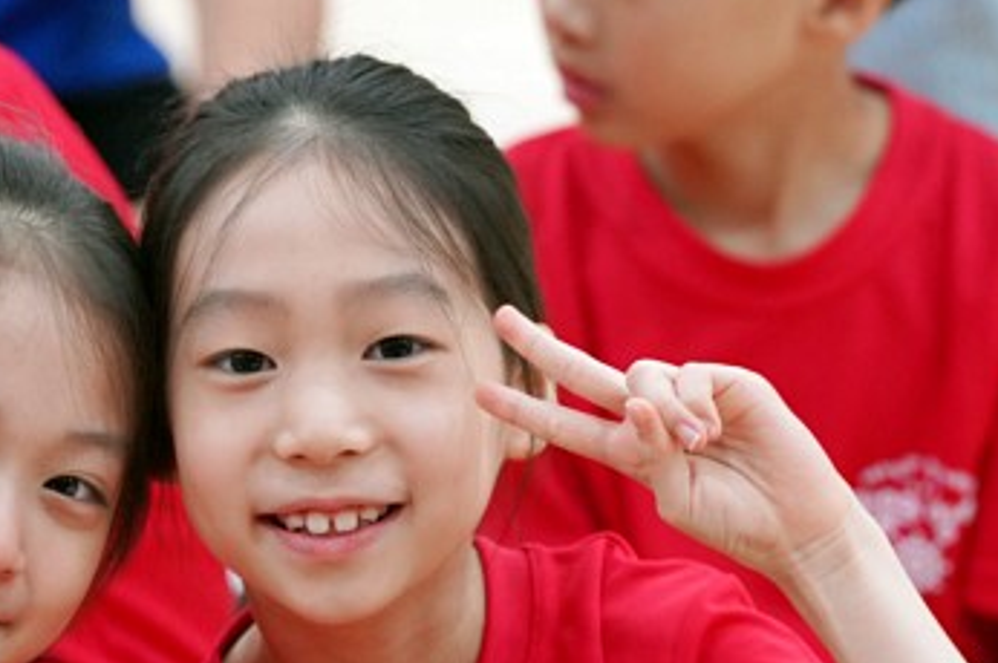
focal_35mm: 388
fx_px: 10746
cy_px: 493
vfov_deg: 3.5
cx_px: 297
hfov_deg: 5.3
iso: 2500
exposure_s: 1/160
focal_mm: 149
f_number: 4
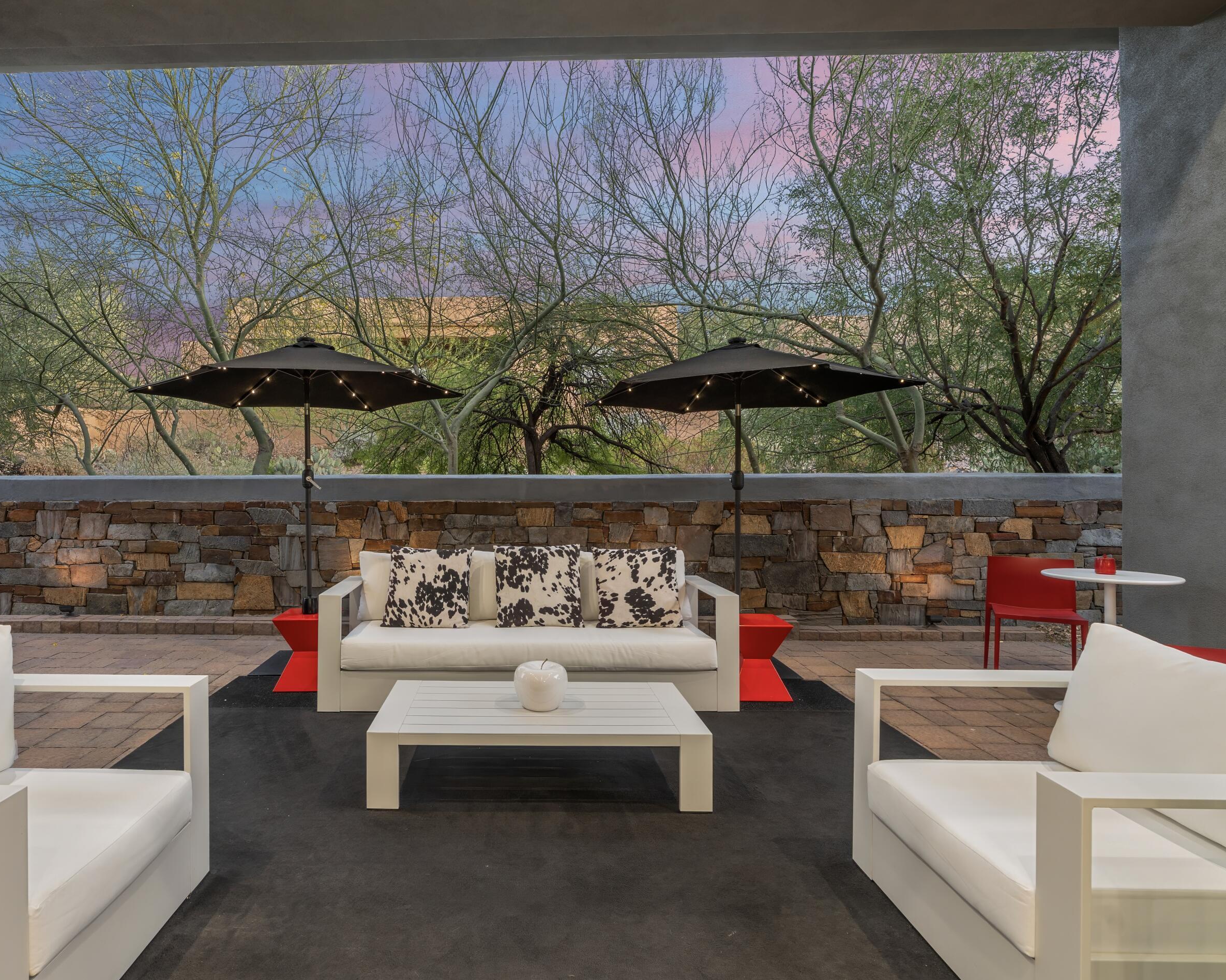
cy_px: 481
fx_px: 689
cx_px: 507
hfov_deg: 82.5
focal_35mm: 19
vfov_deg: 70.8
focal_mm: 16
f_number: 8
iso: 640
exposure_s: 1/80
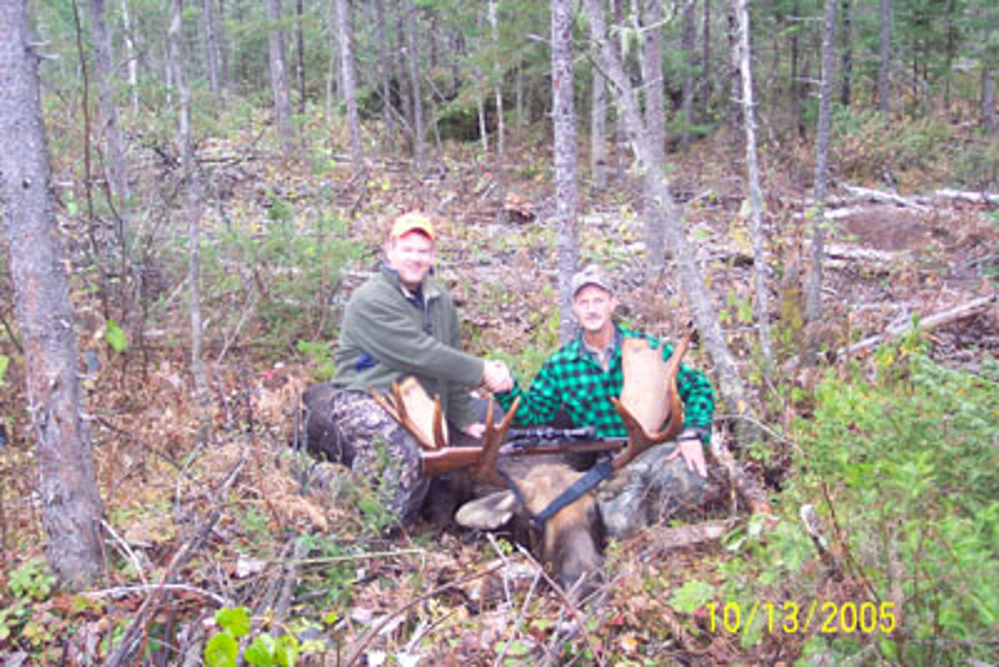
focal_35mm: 38
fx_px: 1055
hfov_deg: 50.7
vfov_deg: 35.1
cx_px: 500
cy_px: 334
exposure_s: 1/30
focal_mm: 8
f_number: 2.8
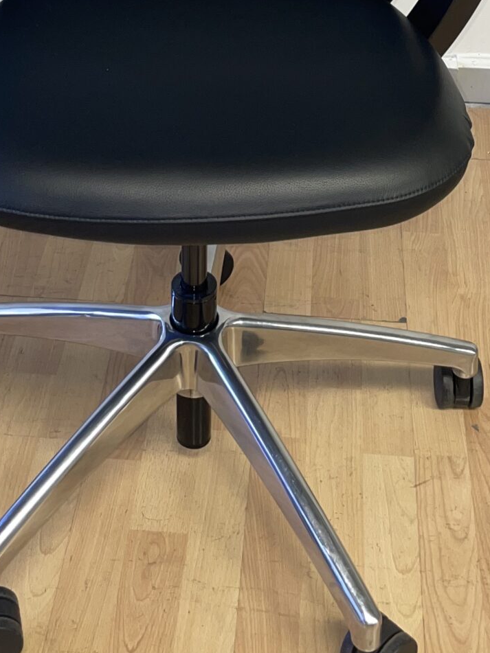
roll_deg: -0.4
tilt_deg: -26.0
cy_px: -24
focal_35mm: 70
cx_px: 212
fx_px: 1321
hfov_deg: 21.0
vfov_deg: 26.1
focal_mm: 4.2
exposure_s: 1/24
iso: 32
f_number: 1.6
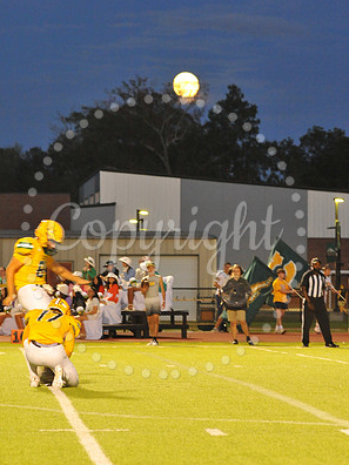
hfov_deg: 8.4
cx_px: 163
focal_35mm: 176
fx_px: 2366
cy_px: 235
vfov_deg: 11.2
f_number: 6.3
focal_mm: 125
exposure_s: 1/100
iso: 4000
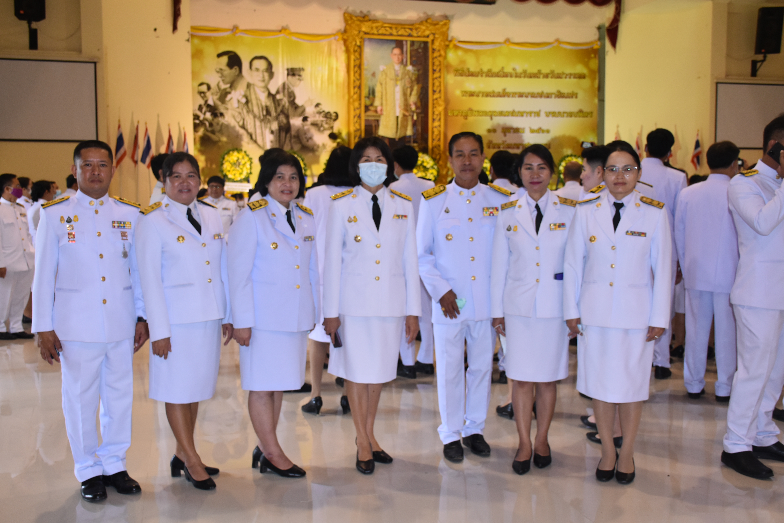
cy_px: 266
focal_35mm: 37
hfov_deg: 51.9
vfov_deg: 35.9
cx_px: 396
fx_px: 806
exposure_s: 1/80
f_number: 4.5
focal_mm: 24
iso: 800
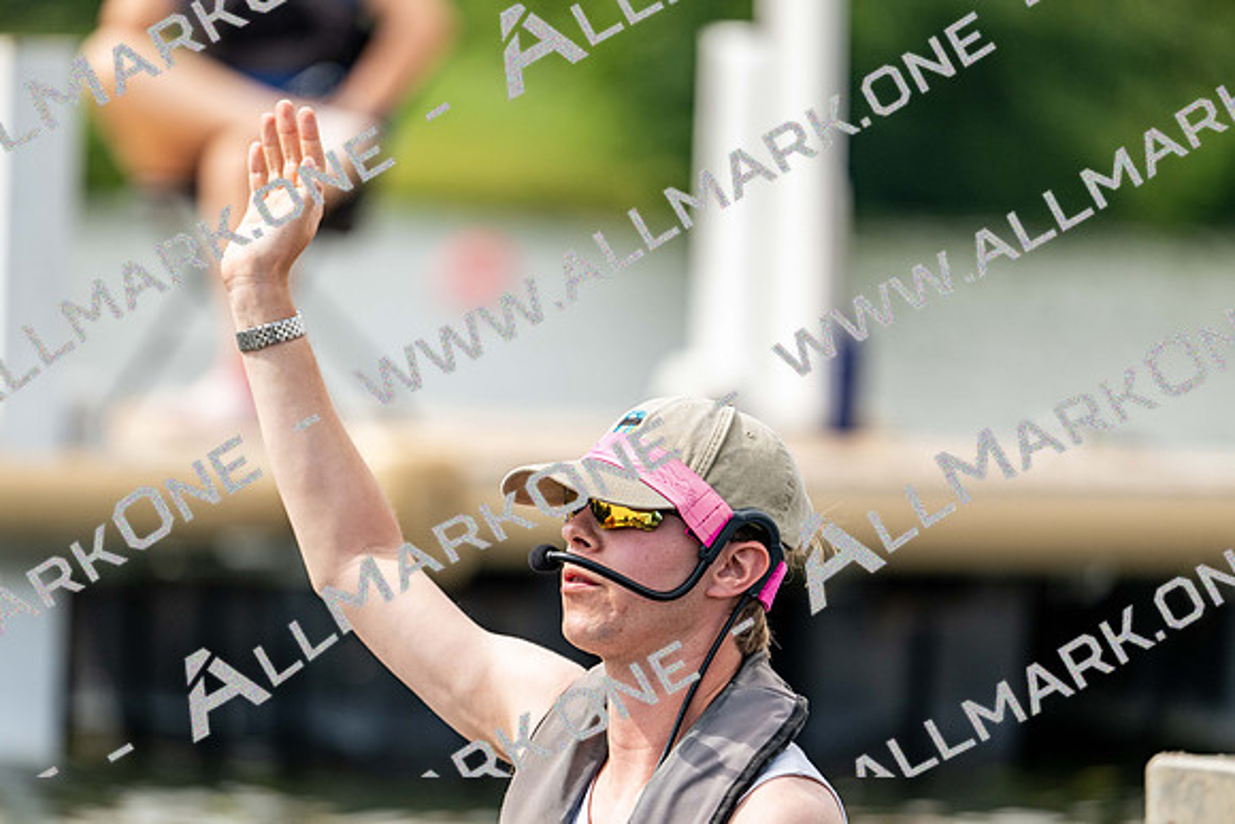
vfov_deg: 3.4
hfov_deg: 5.2
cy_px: 412
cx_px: 618
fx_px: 13725
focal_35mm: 400
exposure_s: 1/2000
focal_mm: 400
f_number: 4.5
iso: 560
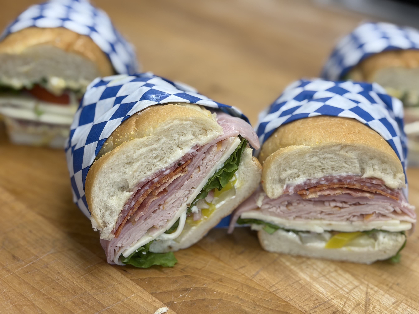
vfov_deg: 28.0
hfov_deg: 36.8
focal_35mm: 52
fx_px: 629
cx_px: 210
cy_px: 157
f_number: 1.6
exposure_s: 1/60
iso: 40
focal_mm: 5.96
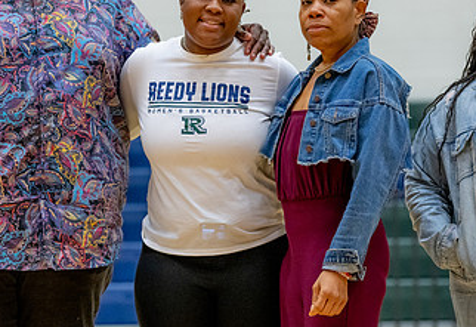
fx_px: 3042
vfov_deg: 6.1
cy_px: 102
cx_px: 290
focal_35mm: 228
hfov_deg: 8.9
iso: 2500
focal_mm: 112
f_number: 2.8
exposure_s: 1/400
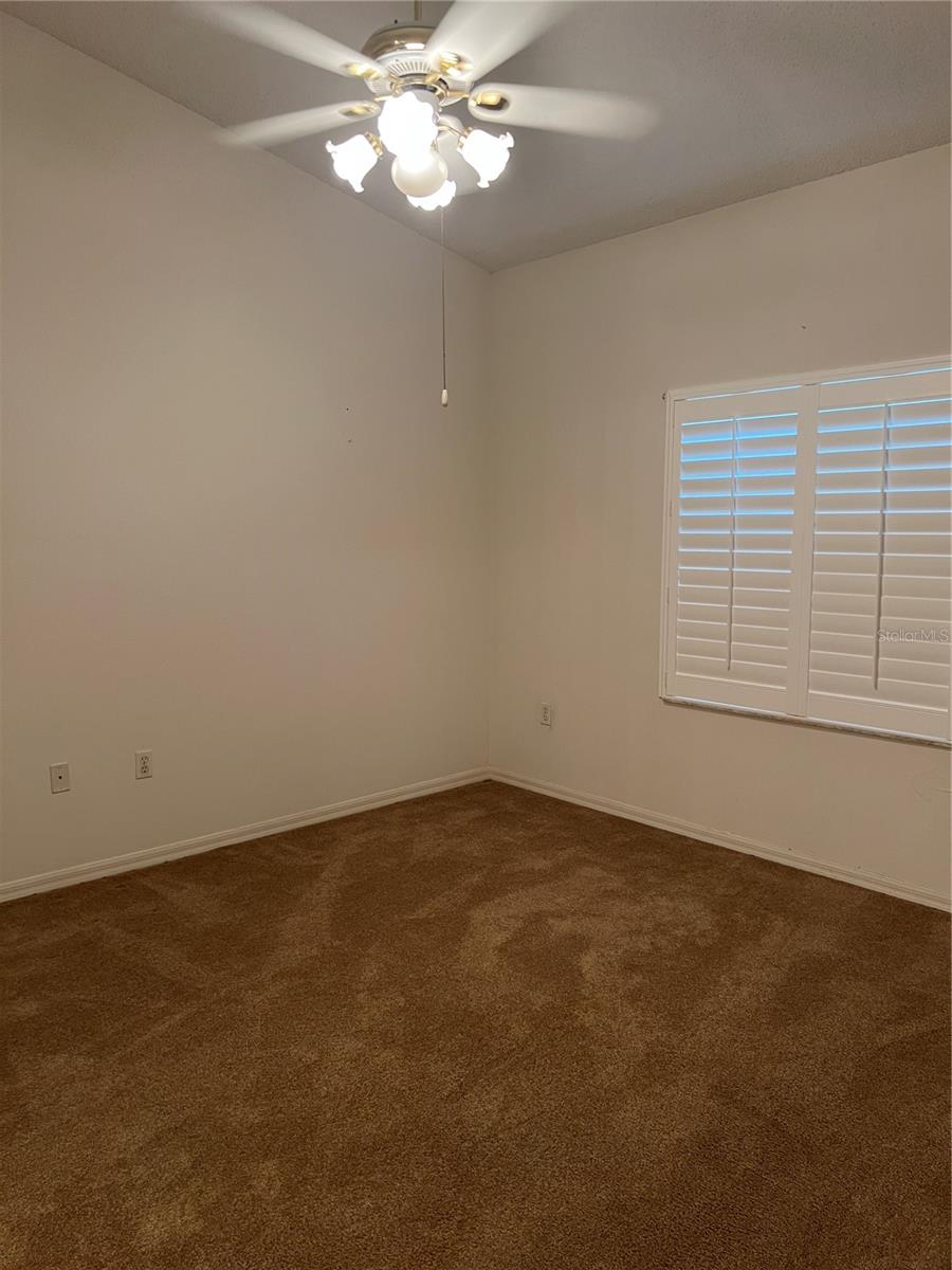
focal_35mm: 26
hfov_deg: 53.1
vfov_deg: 67.3
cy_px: 635
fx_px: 953
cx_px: 476
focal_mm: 5.7
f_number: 1.5
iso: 100
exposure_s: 1/60
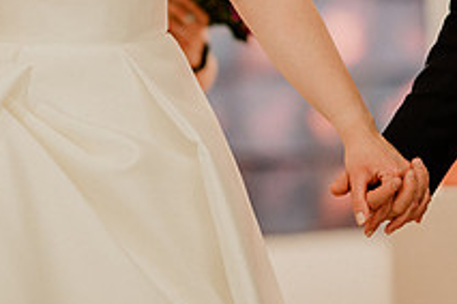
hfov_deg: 7.2
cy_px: -58
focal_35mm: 286
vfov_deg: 4.8
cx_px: 281
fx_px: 3630
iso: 800
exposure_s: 1/250
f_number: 1.4
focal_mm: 105
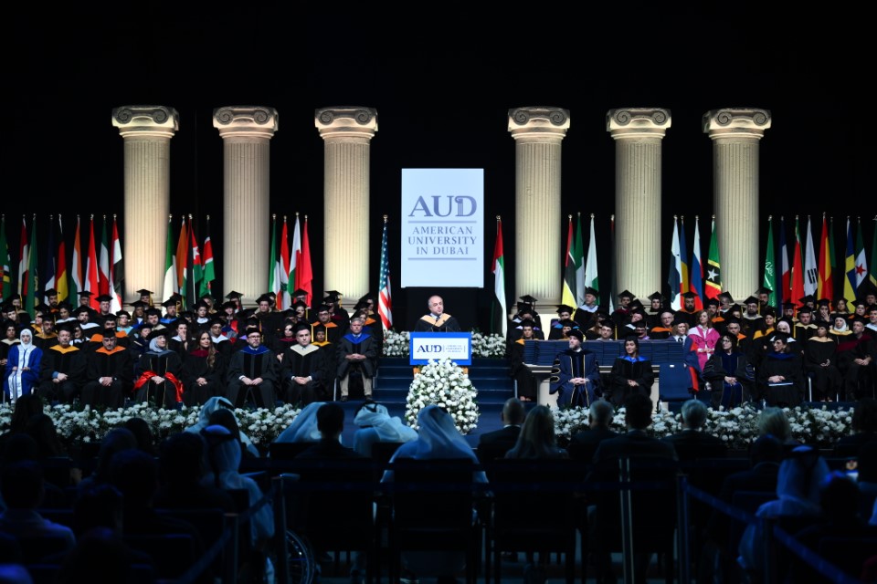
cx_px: 438
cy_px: 292
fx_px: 1705
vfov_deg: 19.5
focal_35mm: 70
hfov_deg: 28.8
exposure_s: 1/200
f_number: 2.8
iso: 800
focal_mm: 70
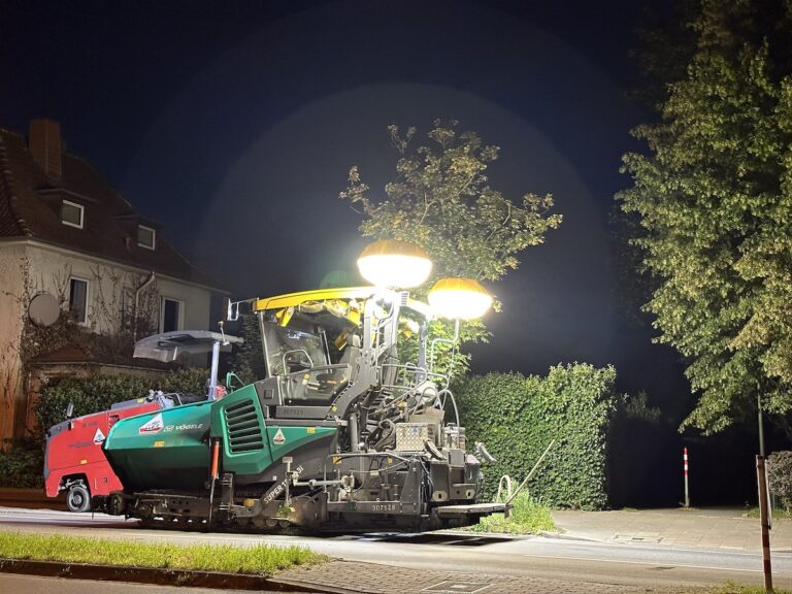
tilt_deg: +7.5
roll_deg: -0.7
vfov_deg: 30.3
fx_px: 1098
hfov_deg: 39.7
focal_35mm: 48
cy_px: 297
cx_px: 396
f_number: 1.78
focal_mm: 6.86
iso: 500
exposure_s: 1/33
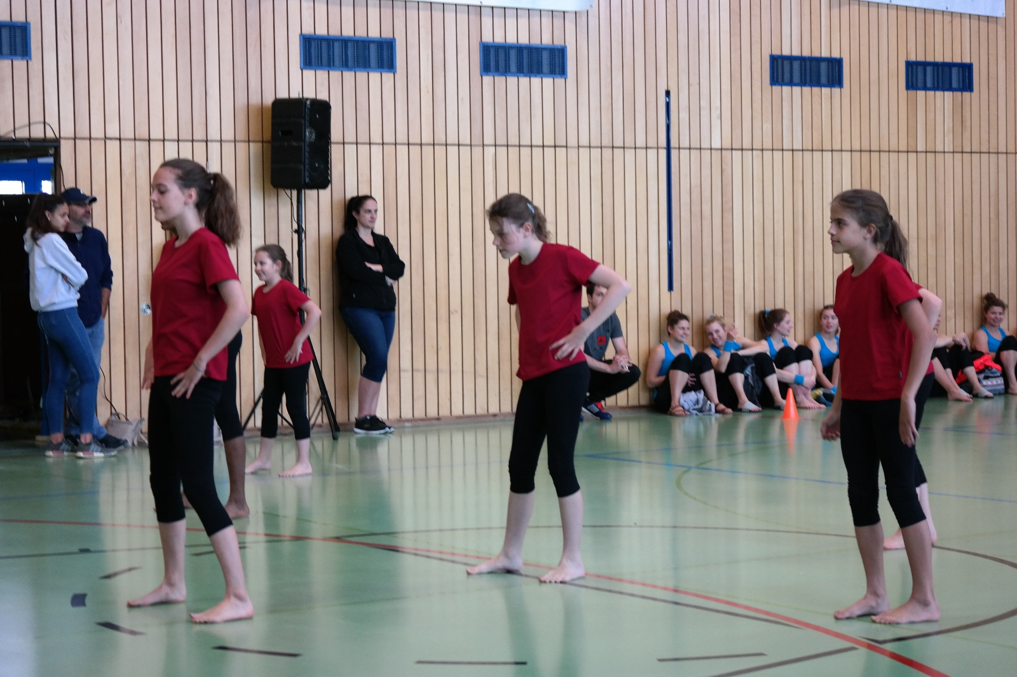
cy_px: 338
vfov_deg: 17.7
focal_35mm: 77
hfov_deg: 26.3
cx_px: 508
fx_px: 2175
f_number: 4
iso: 800
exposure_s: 1/80
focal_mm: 50
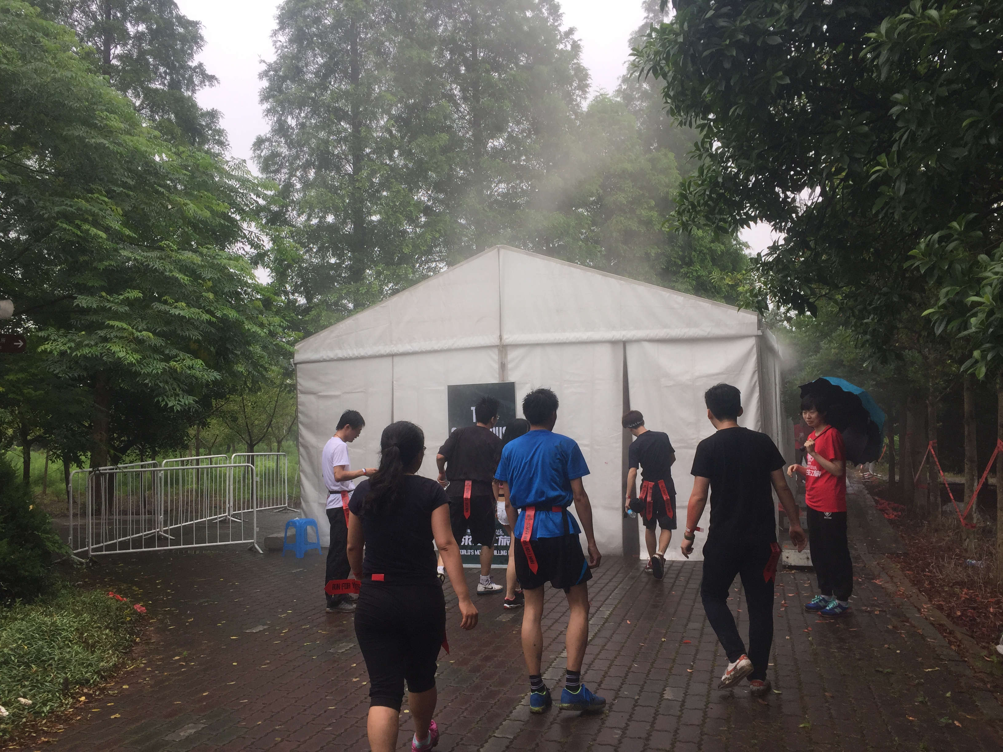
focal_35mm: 29
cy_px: 376
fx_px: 840
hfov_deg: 61.7
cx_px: 502
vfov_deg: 48.2
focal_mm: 4.15
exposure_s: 1/434
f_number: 2.2
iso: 32
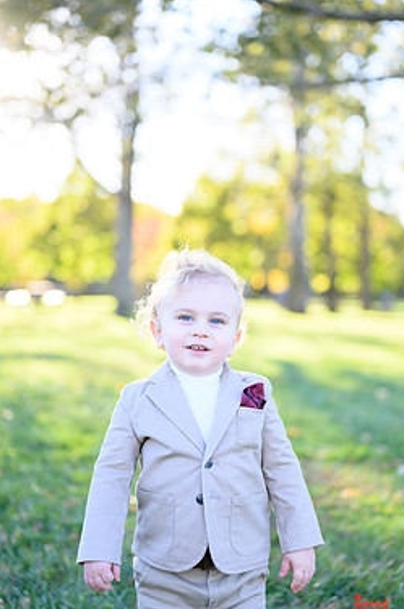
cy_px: 312
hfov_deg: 22.5
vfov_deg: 33.4
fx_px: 1013
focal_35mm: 60
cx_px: 226
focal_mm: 50
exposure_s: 1/800
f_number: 2
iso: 320
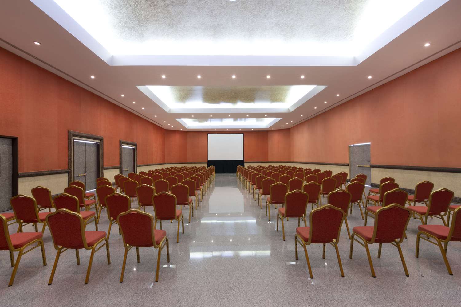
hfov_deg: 95.0
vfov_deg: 72.1
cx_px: 230
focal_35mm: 16
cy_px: 154
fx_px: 211
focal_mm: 11
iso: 100
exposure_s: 5
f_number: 11
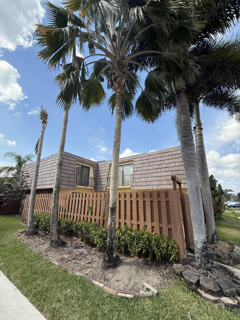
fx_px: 129
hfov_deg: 85.7
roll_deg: -1.5
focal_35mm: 14
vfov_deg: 102.1
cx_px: 120
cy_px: 160
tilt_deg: +19.6
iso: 50
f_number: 2.2
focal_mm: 2.22
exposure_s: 1/1259
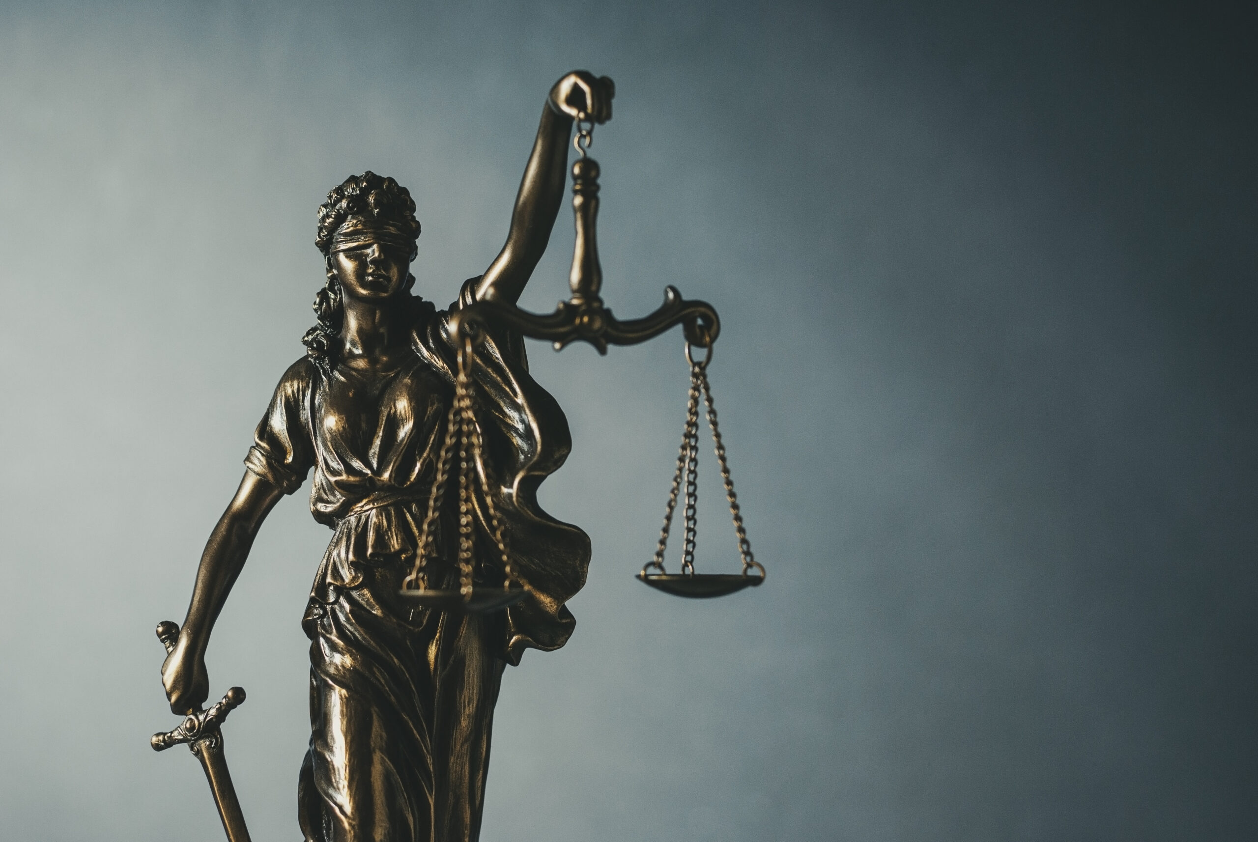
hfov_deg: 27.0
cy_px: 421
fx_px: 2624
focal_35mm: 75
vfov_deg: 18.2
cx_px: 629
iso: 200
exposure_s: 1/100
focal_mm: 50
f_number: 3.5
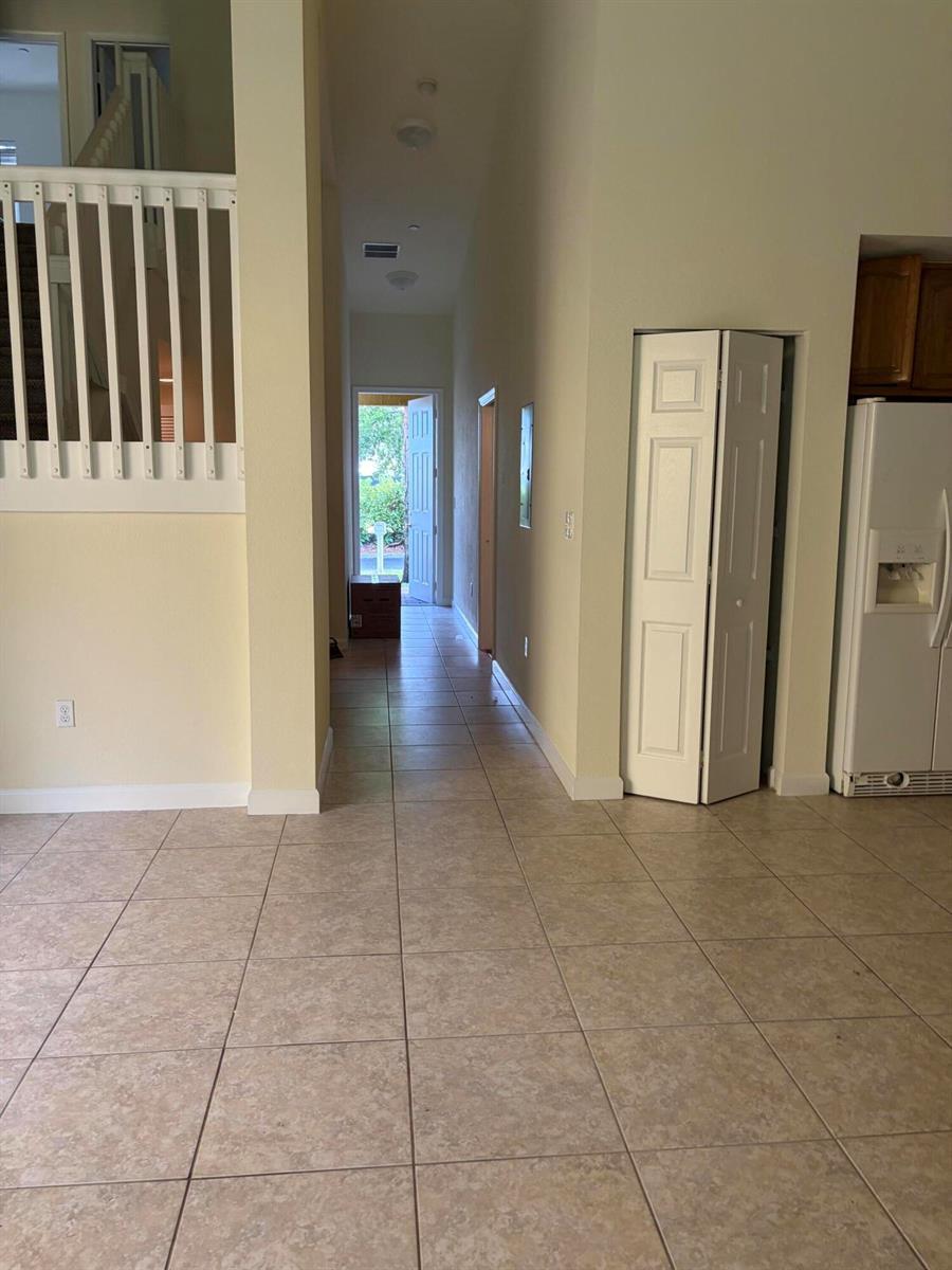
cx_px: 476
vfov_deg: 67.3
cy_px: 635
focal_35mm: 26
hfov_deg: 53.1
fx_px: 953
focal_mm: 5.96
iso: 125
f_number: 1.6
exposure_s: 1/108
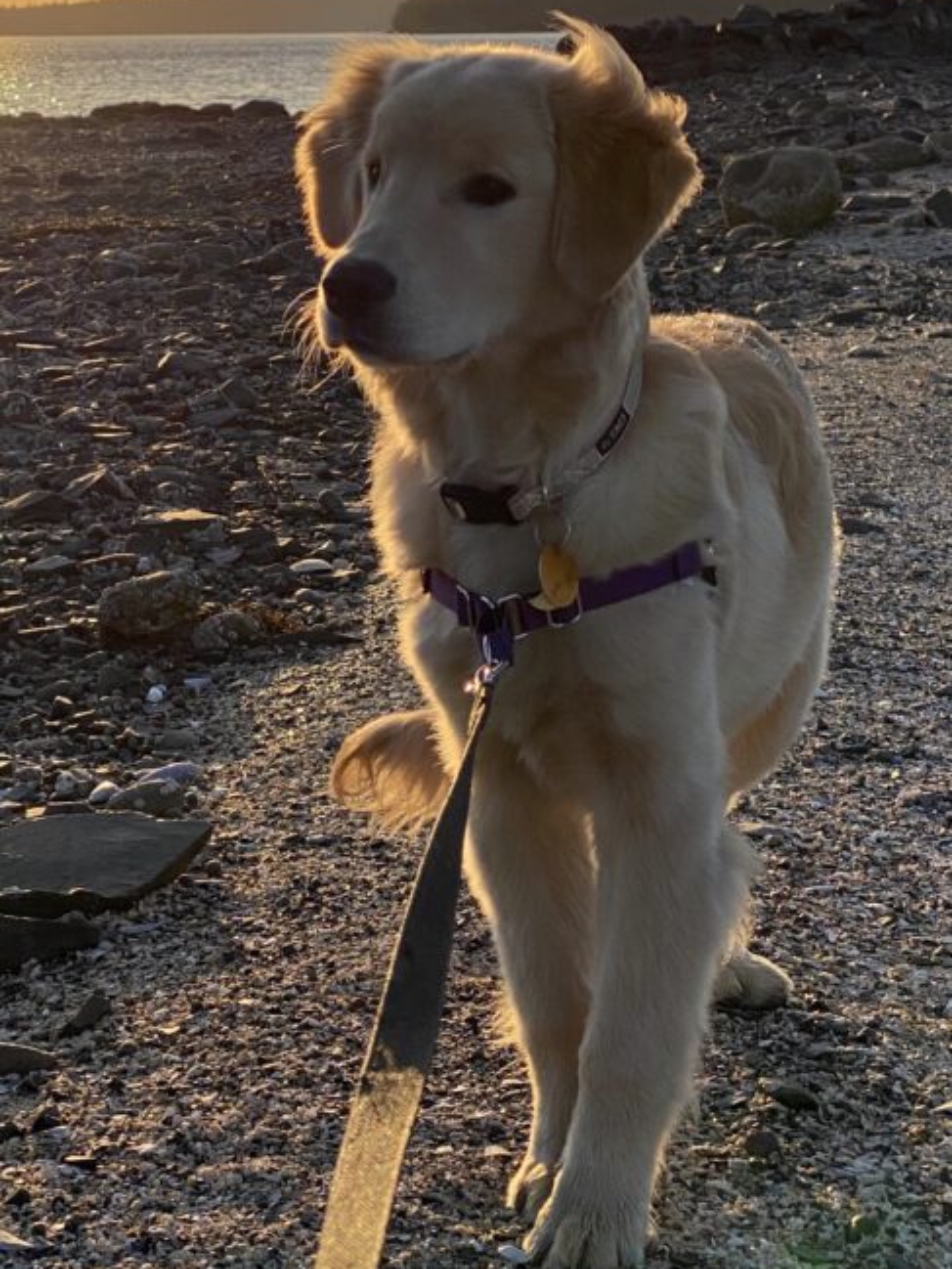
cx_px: 375
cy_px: 571
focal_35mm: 82
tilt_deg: -8.0
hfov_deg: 18.0
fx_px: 3006
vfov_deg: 23.8
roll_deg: +4.2
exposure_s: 1/1712
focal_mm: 6
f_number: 2
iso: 20
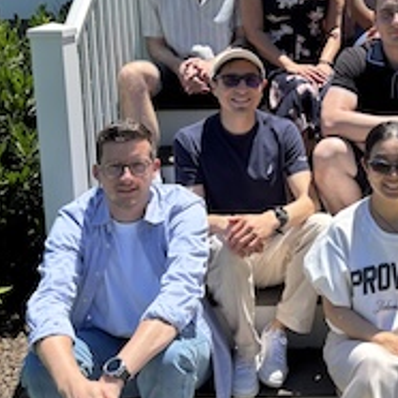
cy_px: 102
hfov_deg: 29.4
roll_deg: +1.4
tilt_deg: -8.0
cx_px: 353
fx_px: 728
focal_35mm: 56
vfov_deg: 30.1
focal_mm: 5.96
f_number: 1.6
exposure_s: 1/1248
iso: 50
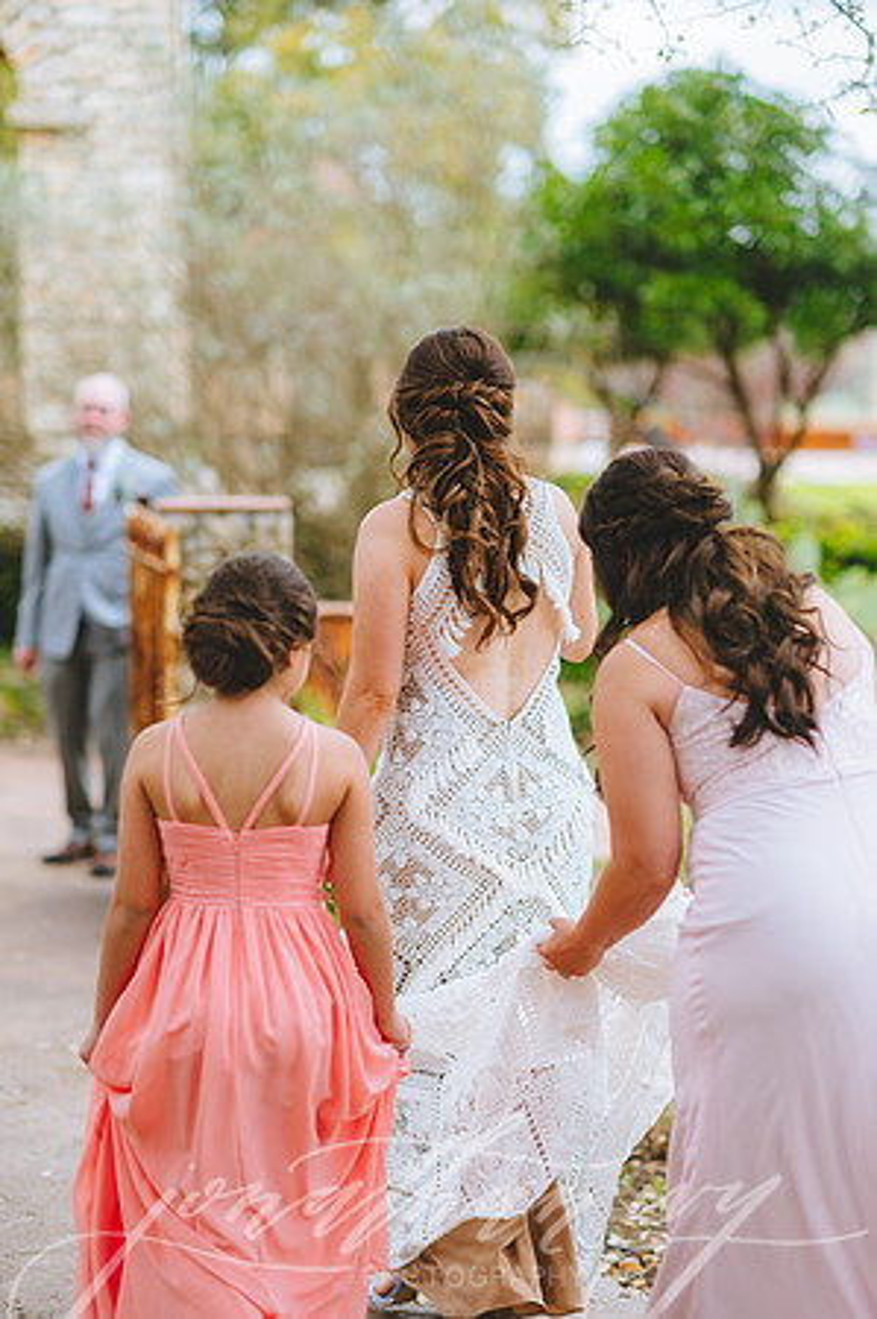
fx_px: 3113
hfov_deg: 16.0
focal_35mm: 85
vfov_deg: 23.9
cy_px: 660
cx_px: 438
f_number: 2
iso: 200
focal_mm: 85
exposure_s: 1/800
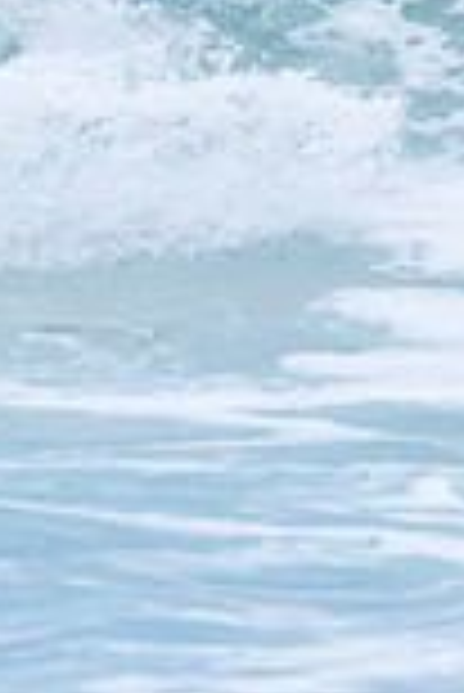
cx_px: -811
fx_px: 65350
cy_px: 16
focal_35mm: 3388
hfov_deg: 0.4
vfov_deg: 0.6
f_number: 11
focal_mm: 900
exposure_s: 1/2000
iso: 1800
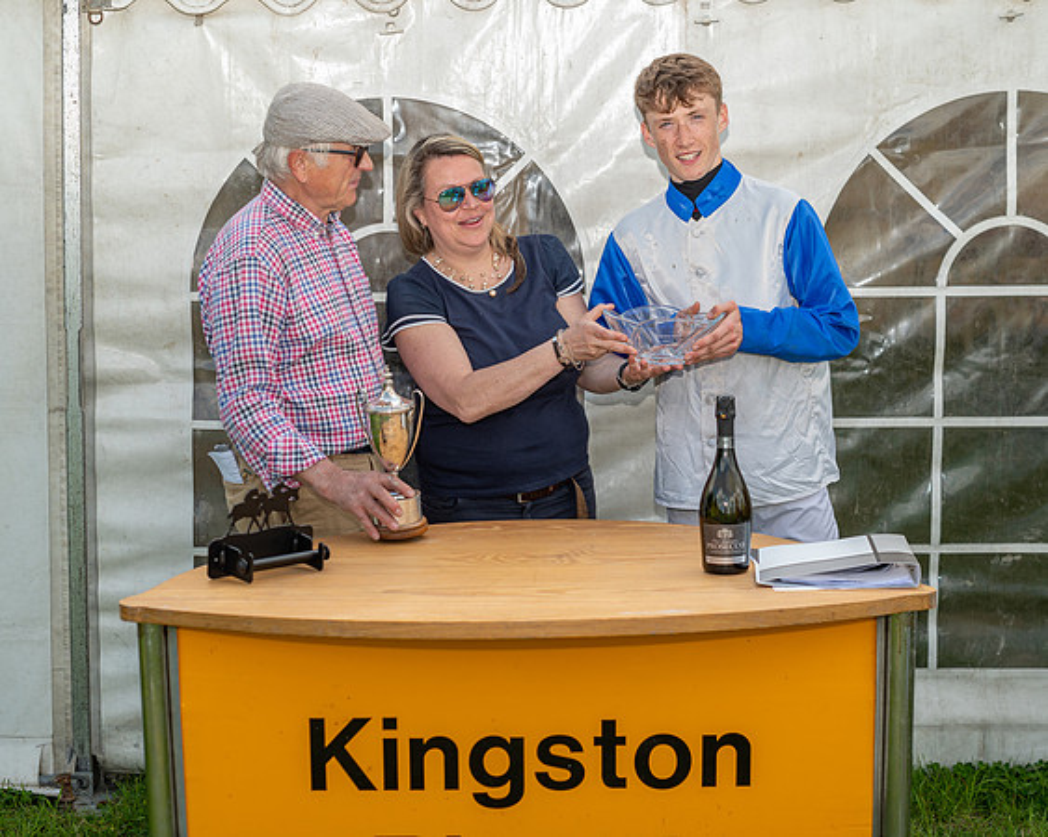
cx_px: 549
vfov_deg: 26.9
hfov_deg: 33.4
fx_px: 1748
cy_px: 418
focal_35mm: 56
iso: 200
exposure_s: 1/400
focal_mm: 50
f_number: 5
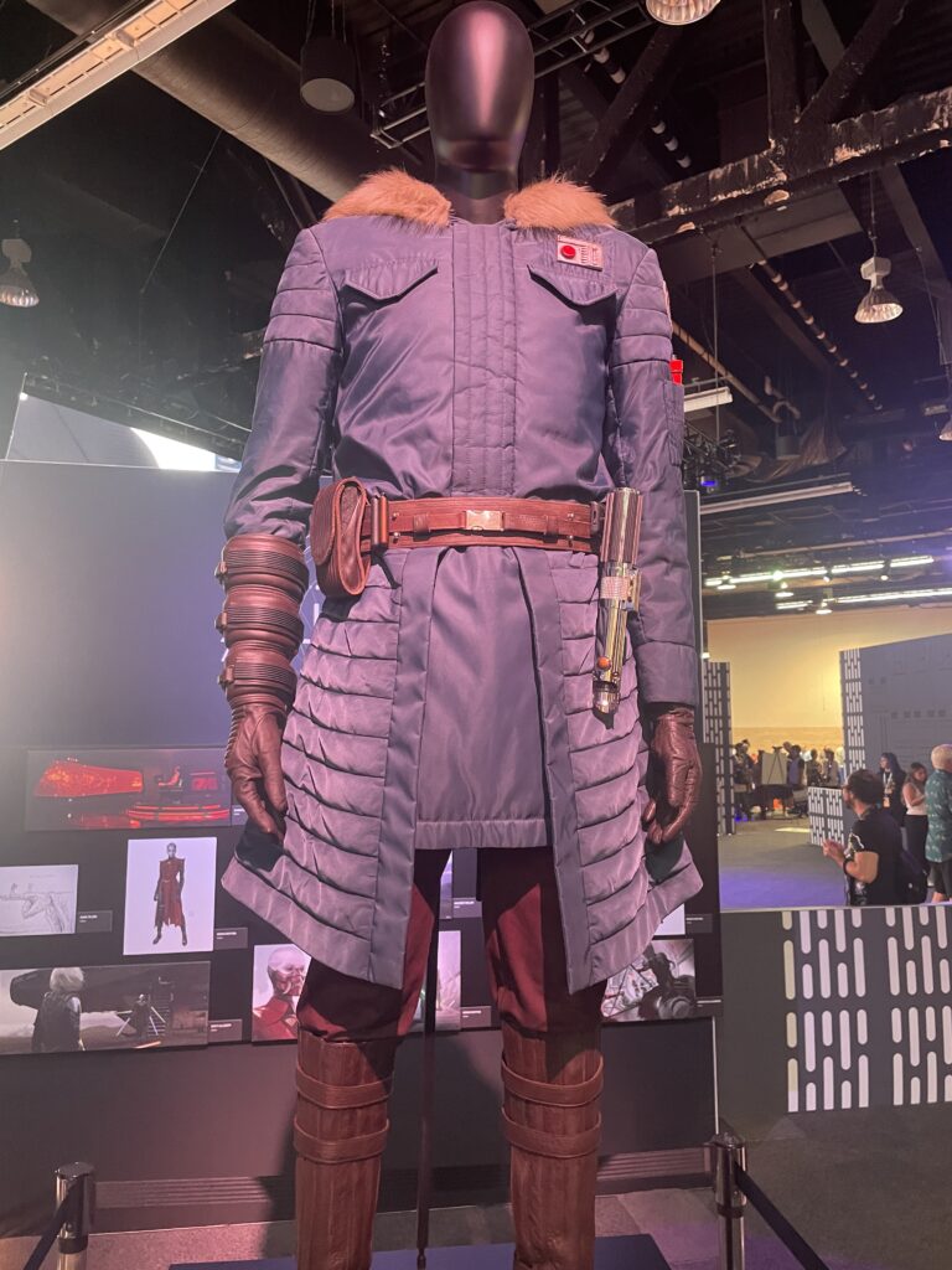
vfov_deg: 67.3
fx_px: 953
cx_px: 476
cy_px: 635
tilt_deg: +6.2
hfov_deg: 53.1
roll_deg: +0.9
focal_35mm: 26
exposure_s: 1/48
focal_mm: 4.2
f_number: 1.6
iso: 500
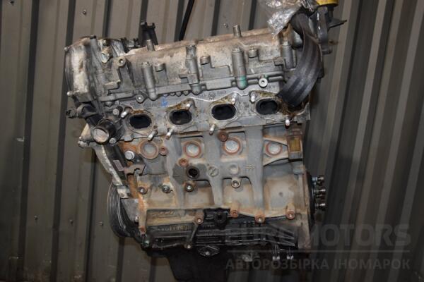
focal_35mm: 32
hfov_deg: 59.5
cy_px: 141
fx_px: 371
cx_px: 212
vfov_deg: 41.7
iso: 800
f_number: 5
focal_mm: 21
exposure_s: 1/60
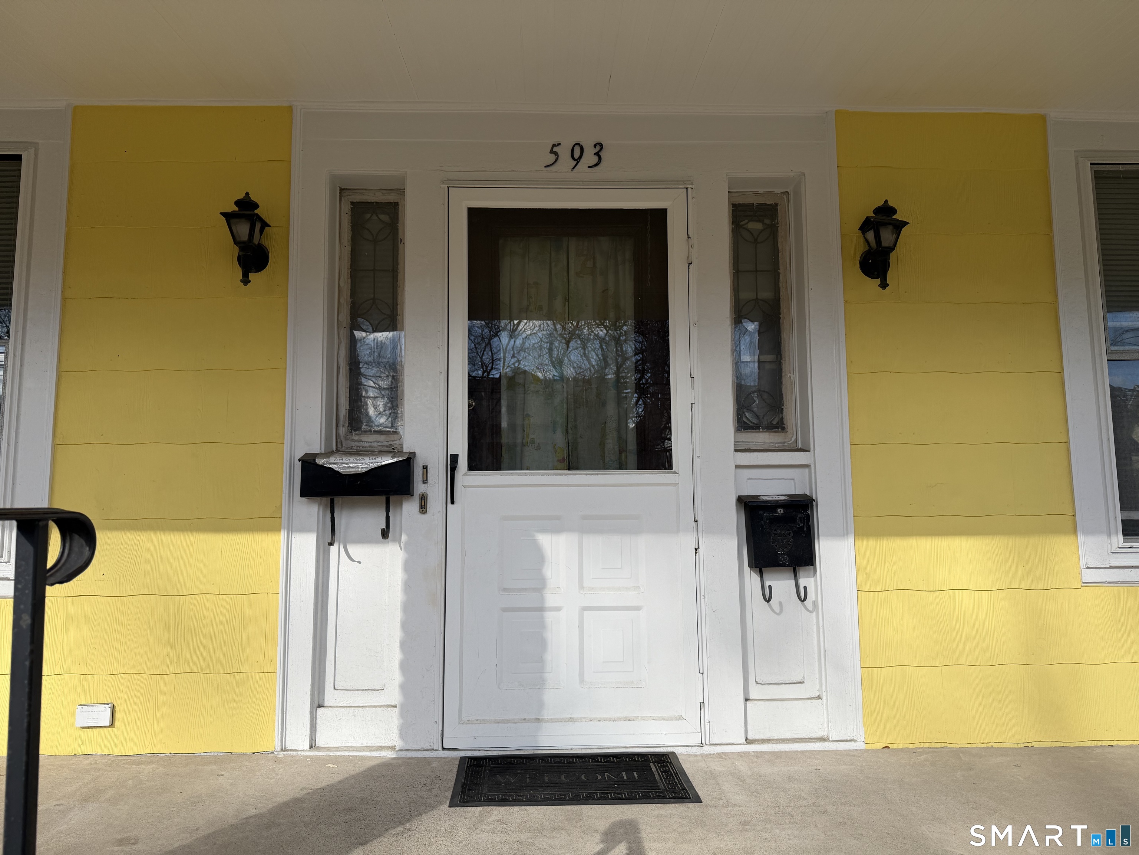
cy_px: 428
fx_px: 790
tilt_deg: +6.4
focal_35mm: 24
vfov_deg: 56.8
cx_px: 570
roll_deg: +0.1
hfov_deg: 71.6
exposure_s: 1/2801
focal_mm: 6.76
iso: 80
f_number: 1.78
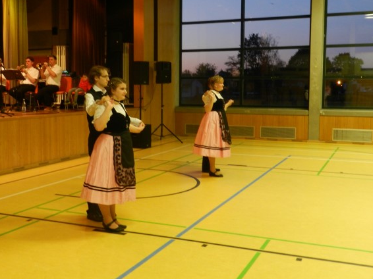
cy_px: 124
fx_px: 463
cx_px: 165
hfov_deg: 43.8
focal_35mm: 43
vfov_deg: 33.5
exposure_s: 1/13
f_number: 4
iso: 400
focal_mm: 6.7
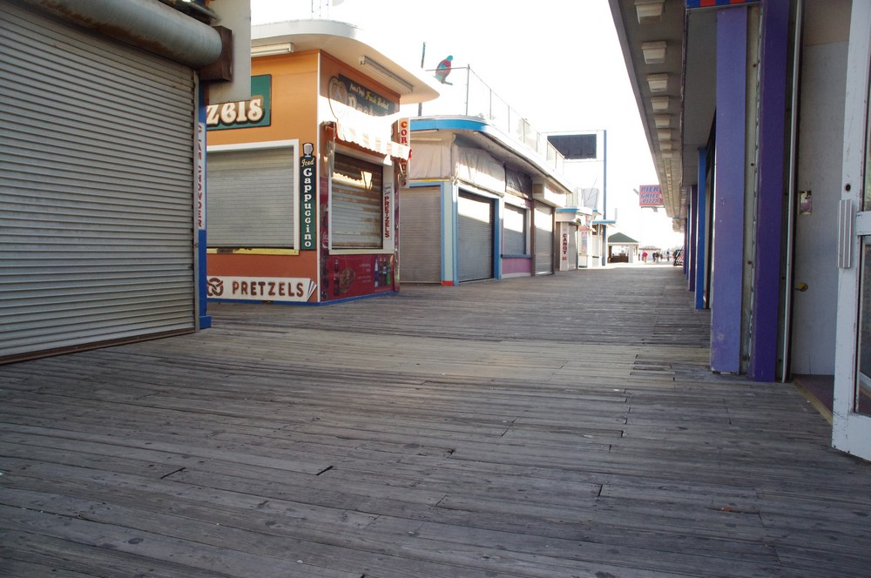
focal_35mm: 27
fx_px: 652
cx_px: 436
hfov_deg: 67.4
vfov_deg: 47.8
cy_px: 289
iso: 1600
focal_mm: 18
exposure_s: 1/500
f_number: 8
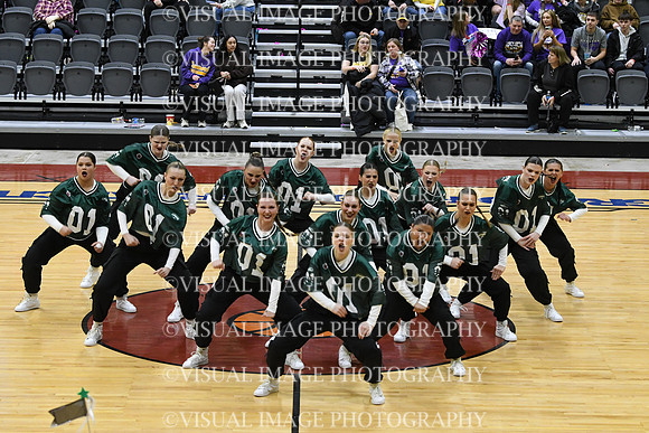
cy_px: 216
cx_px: 324
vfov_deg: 11.7
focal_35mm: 117
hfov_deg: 17.5
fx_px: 2110
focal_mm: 78
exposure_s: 1/250
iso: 3200
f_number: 4
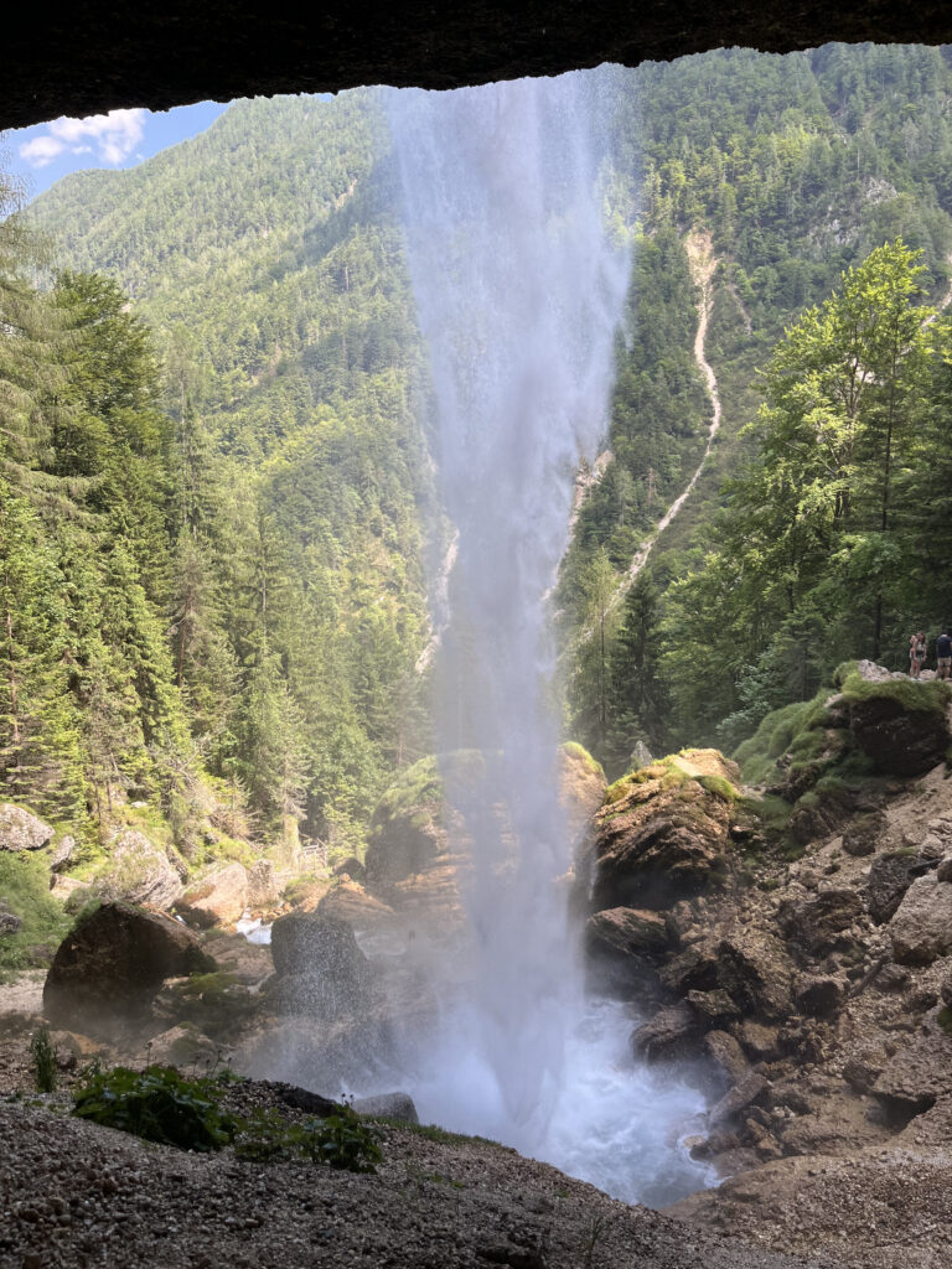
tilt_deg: -7.6
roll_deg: +0.5
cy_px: 634
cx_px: 476
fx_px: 953
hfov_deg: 53.1
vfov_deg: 67.3
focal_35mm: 26
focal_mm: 5.1
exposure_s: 1/583
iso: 50
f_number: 1.6
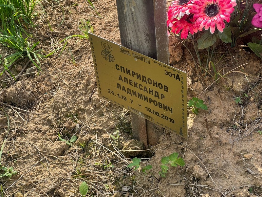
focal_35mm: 77
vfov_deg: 19.1
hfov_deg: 25.3
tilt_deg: -45.6
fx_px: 583
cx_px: 131
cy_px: 98
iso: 20
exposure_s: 1/145
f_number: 2.8
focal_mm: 9
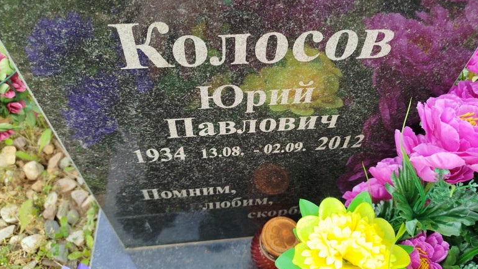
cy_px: 113
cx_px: 243
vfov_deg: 42.8
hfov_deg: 69.9
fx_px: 342
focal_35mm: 27
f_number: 1.7
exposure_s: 1/104
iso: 50
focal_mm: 5.31
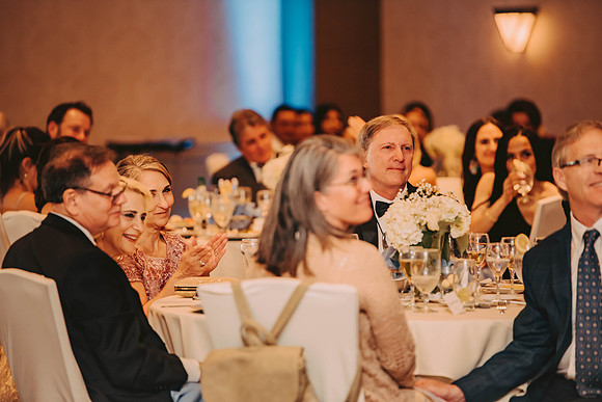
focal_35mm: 200
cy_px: 201
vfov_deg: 6.9
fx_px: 3345
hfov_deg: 10.3
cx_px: 301
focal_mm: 200
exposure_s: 1/60
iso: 800
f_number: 2.8
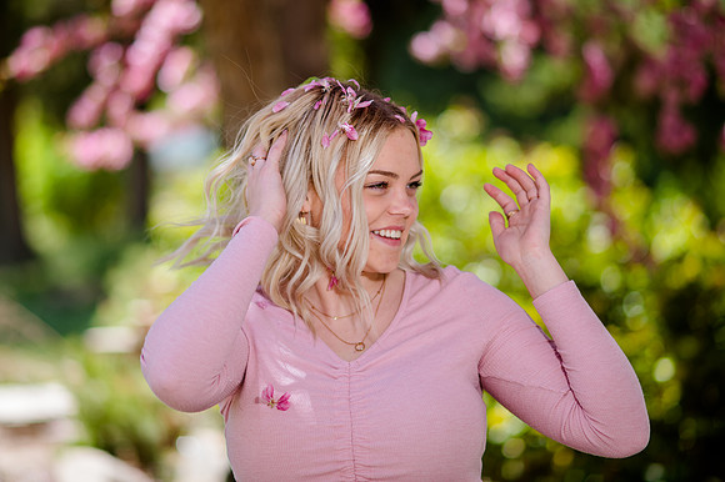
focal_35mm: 118
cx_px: 325
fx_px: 2373
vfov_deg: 11.6
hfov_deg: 17.4
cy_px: 222
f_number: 2
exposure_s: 1/800
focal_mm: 105
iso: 125
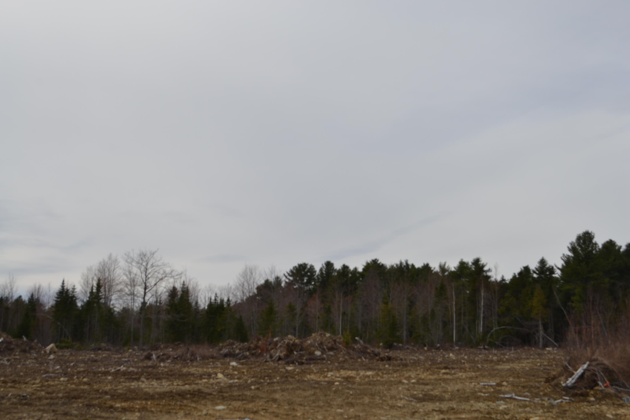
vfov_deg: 26.5
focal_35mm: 51
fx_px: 892
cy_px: 210
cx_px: 315
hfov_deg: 38.9
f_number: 8
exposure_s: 1/250
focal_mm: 34
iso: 100
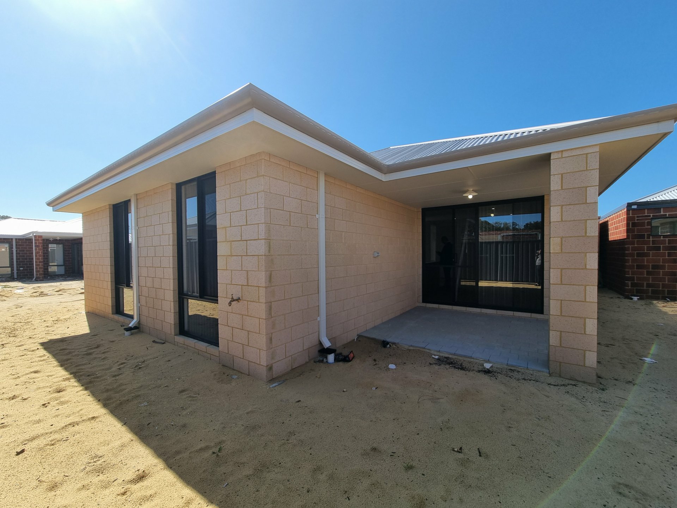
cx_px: 338
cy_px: 254
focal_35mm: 13
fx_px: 254
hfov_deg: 106.2
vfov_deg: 89.9
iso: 50
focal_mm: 2.2
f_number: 2.2
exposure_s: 1/1596
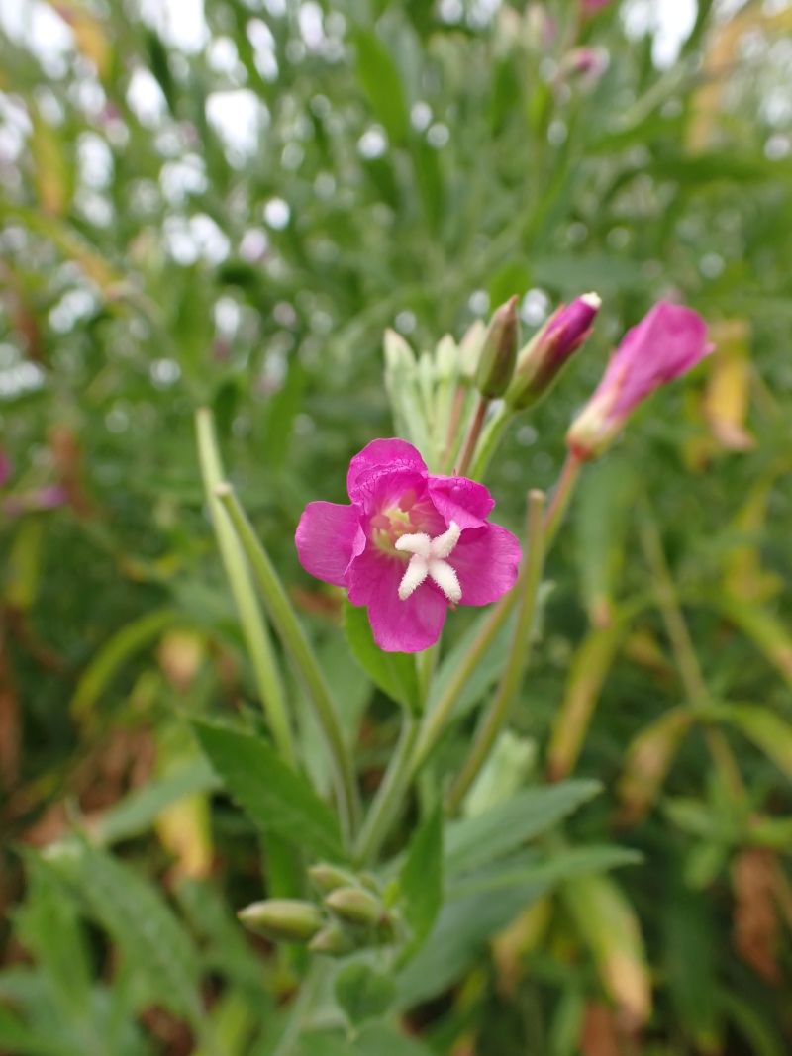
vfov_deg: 60.0
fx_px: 915
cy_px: 528
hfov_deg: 46.8
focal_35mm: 30
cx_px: 396
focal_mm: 5.4
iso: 320
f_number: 3.2
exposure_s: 1/800
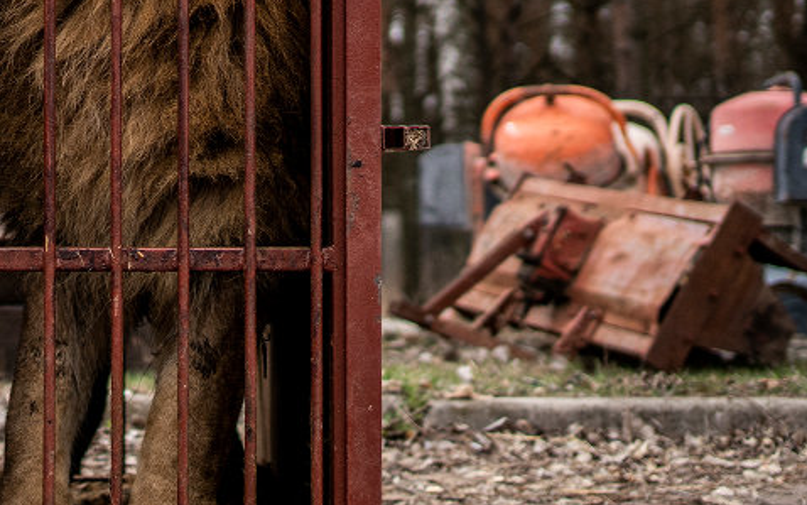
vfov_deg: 11.6
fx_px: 2464
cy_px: 69
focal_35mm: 112
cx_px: 37
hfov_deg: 18.2
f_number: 1.8
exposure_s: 1/6400
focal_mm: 35
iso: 640
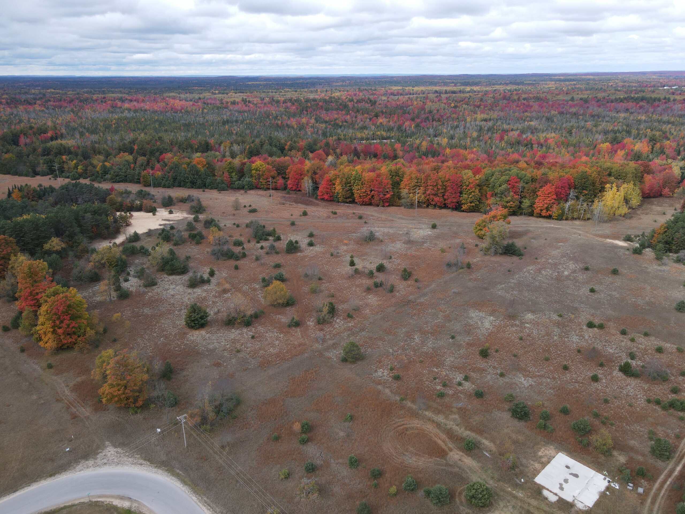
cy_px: 257
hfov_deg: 71.6
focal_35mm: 24
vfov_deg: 56.8
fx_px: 475
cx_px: 342
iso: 100
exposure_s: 1/20
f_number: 2.8
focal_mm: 4.5
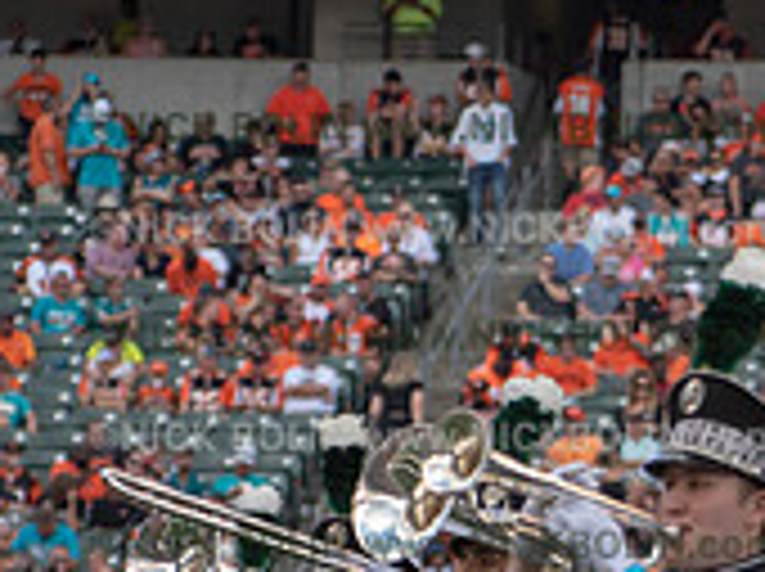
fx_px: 10151
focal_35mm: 460
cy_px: 858
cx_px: 1138
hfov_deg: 4.3
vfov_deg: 3.2
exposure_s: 1/1250
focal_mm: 140
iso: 400
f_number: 5.6
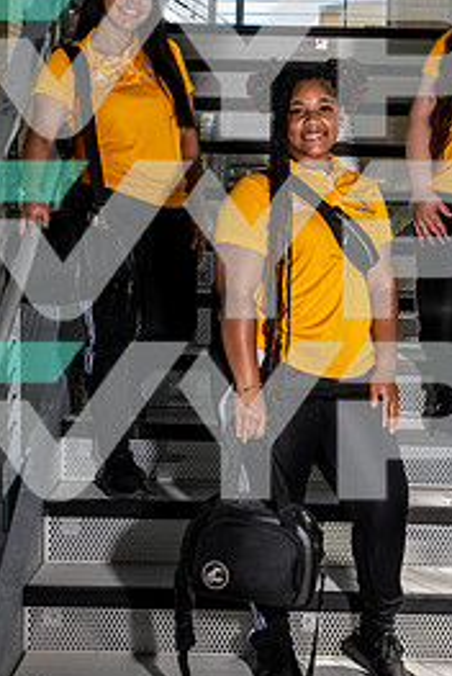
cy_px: 242
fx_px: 1540
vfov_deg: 24.6
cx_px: 313
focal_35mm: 82
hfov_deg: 16.6
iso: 160
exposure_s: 1/320
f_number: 7.1
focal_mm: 48
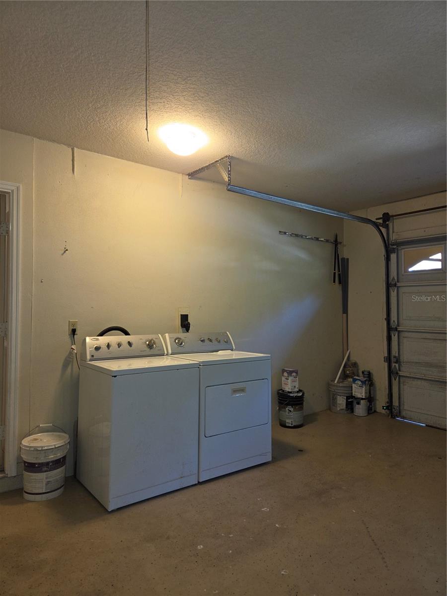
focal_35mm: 23
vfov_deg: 73.9
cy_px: 298
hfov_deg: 58.9
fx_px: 396
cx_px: 224
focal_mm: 5.4
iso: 125
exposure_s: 1/40
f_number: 1.8
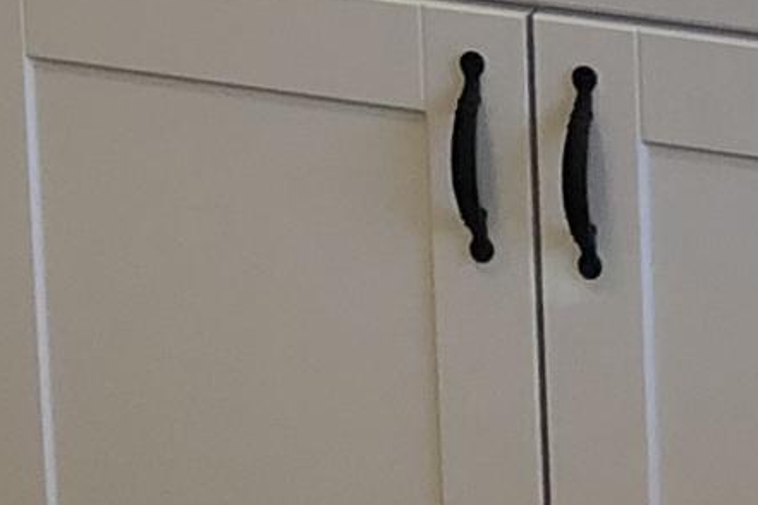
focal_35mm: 198
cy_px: -938
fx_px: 4169
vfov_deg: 6.4
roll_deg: +2.8
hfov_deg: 10.3
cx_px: 648
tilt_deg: -8.8
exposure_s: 1/17
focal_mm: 3.99
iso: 40
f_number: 1.8
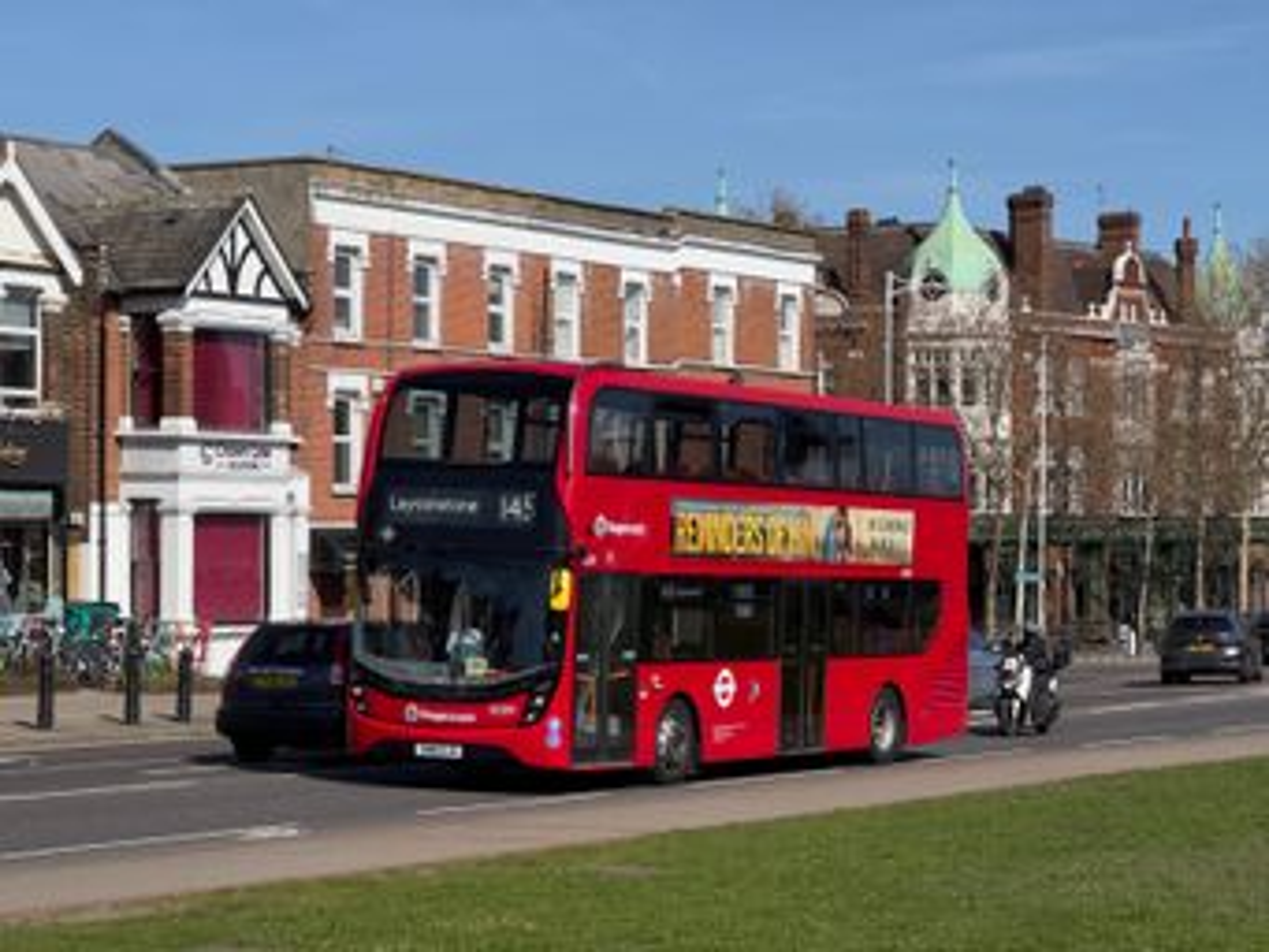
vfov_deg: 19.2
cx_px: 634
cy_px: 476
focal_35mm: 77
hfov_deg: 25.3
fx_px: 2824
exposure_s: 1/1754
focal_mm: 9
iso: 25
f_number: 2.8
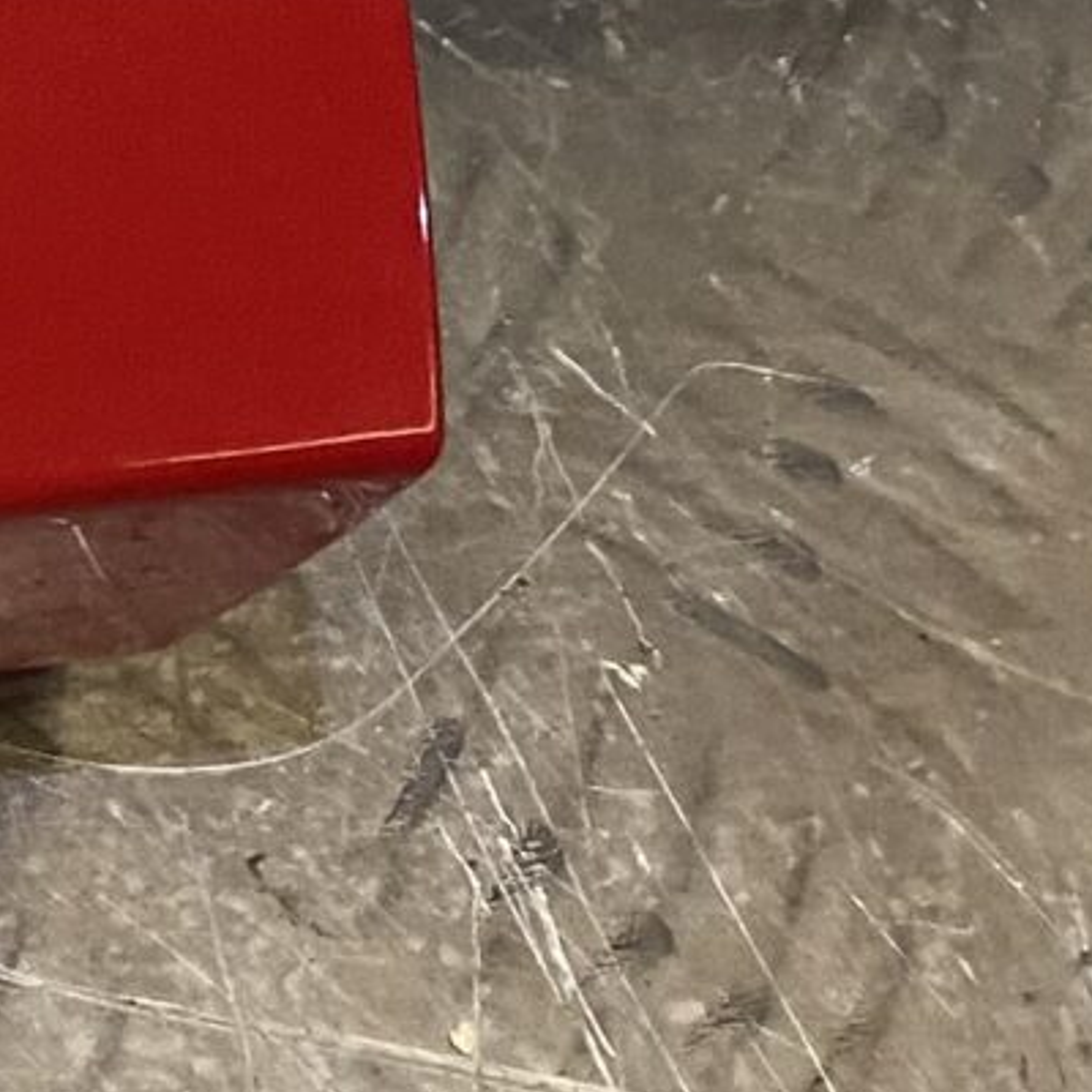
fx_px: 5246
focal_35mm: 147
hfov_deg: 10.2
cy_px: 63
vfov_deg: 11.8
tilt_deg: -52.3
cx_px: -1581
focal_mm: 4.25
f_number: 1.8
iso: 250
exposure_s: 1/50
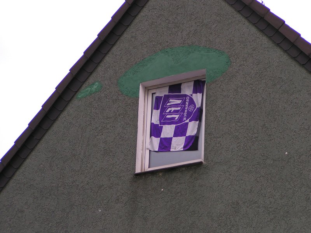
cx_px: 156
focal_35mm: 143
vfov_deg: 10.4
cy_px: 116
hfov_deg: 13.8
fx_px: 1285
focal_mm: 21.9
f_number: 3.5
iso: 50
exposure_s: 1/250
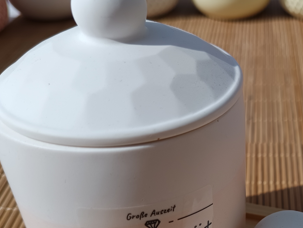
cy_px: 224
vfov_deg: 25.4
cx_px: 283
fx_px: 481
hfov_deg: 32.8
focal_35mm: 55
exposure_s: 1/1119
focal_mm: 5.31
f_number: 1.7
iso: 53
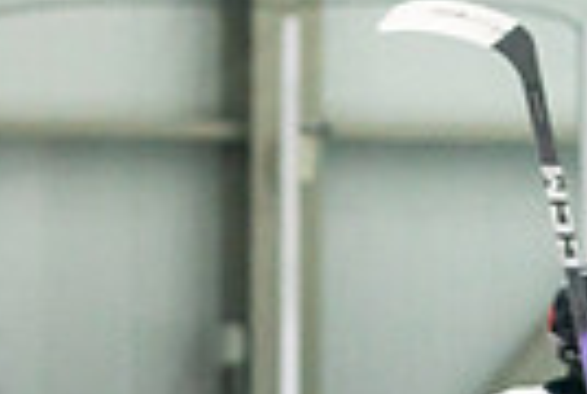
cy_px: 795
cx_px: -552
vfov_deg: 3.4
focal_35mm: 401
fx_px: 6553
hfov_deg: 5.0
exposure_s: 1/1250
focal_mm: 89
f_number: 2.8
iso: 3200
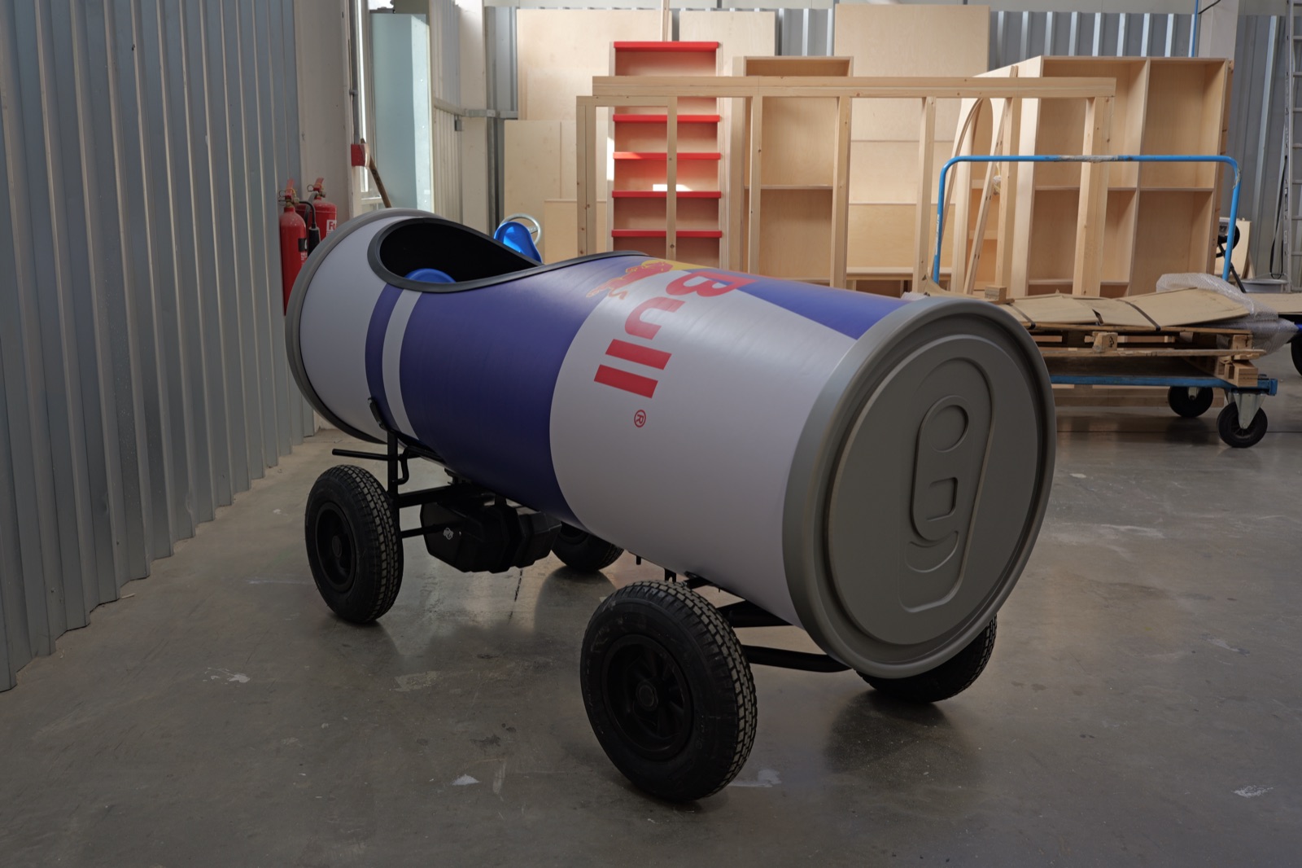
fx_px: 1265
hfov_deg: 54.4
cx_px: 651
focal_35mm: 35
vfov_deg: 37.8
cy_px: 434
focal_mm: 35
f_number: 5
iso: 100
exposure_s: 1/40
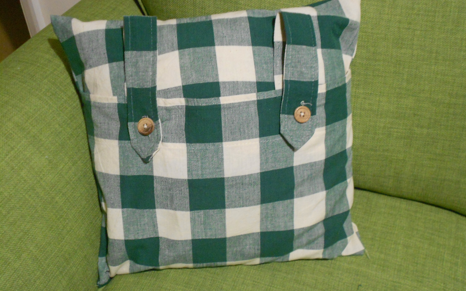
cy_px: 161
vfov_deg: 28.0
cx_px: 233
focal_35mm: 46
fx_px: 584
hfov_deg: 43.5
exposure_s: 1/6
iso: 400
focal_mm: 7.7
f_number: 4.2
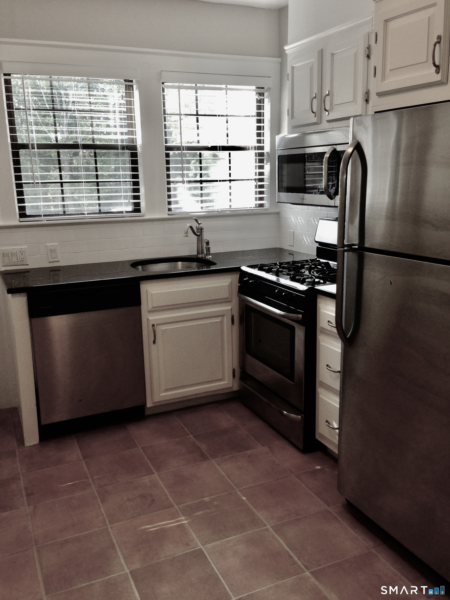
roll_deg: +1.5
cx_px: 225
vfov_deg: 55.4
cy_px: 300
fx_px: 572
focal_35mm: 33
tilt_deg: -11.9
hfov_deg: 42.9
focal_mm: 4.12
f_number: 2.4
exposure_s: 1/60
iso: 64
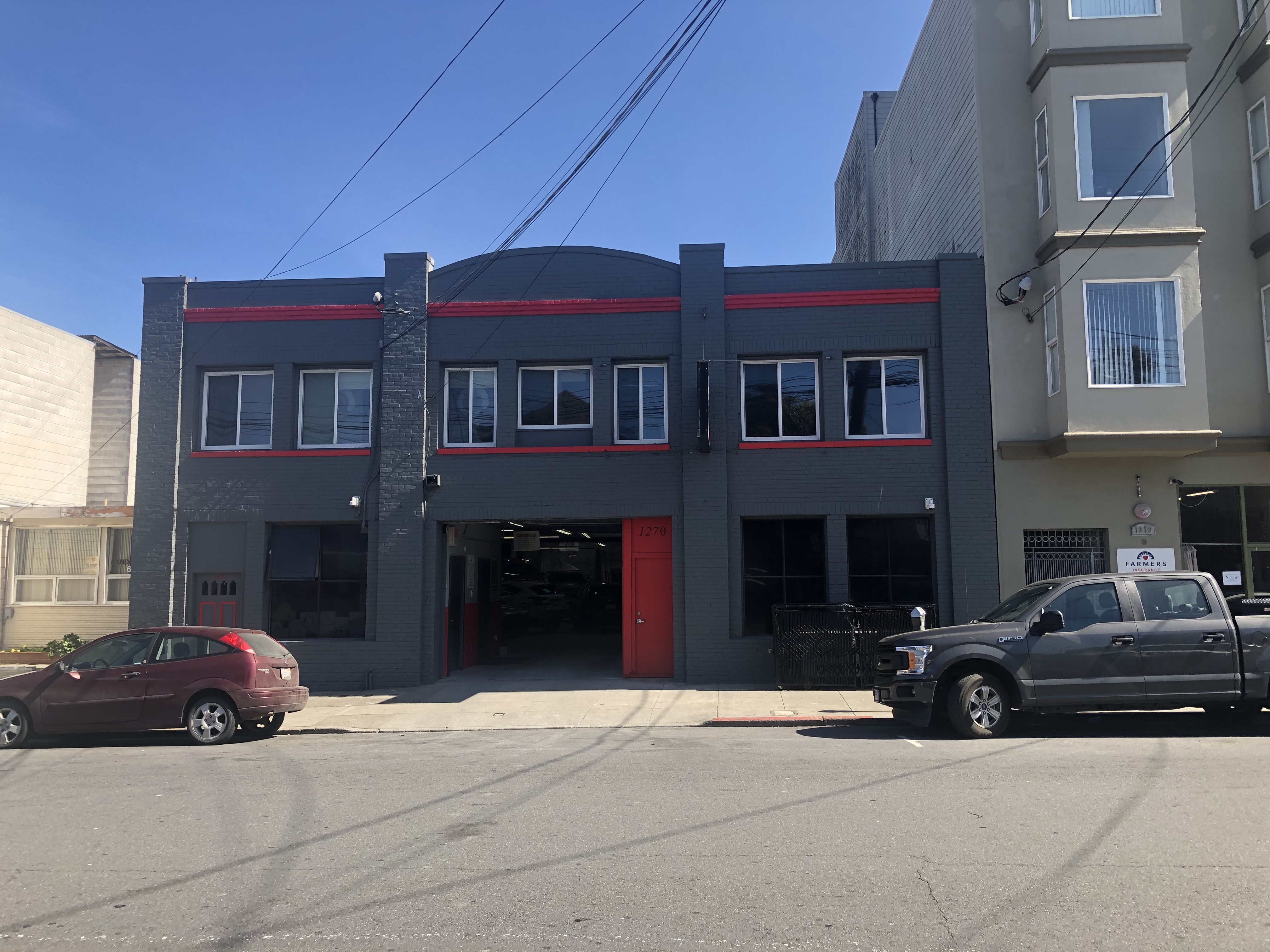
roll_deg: +0.4
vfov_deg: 49.7
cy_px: 476
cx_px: 635
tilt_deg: +6.8
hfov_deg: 63.4
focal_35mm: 28
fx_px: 1027
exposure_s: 1/867
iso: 20
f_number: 1.8
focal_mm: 3.99
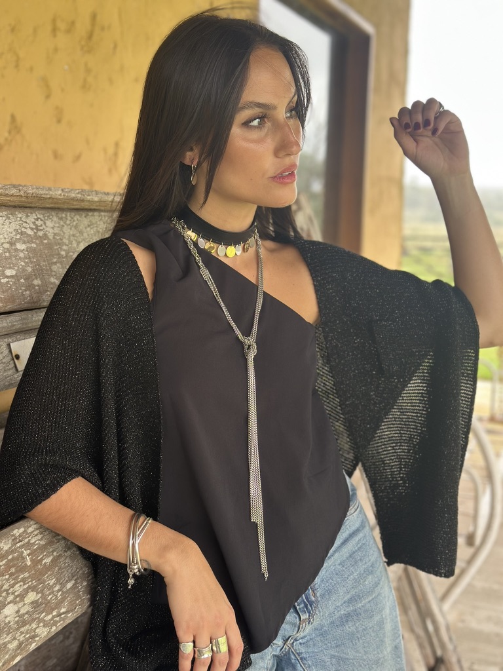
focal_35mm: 48
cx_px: 252
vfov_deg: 39.7
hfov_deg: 30.3
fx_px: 930
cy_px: 336
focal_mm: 6.86
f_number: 1.78
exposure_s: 1/184
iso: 80
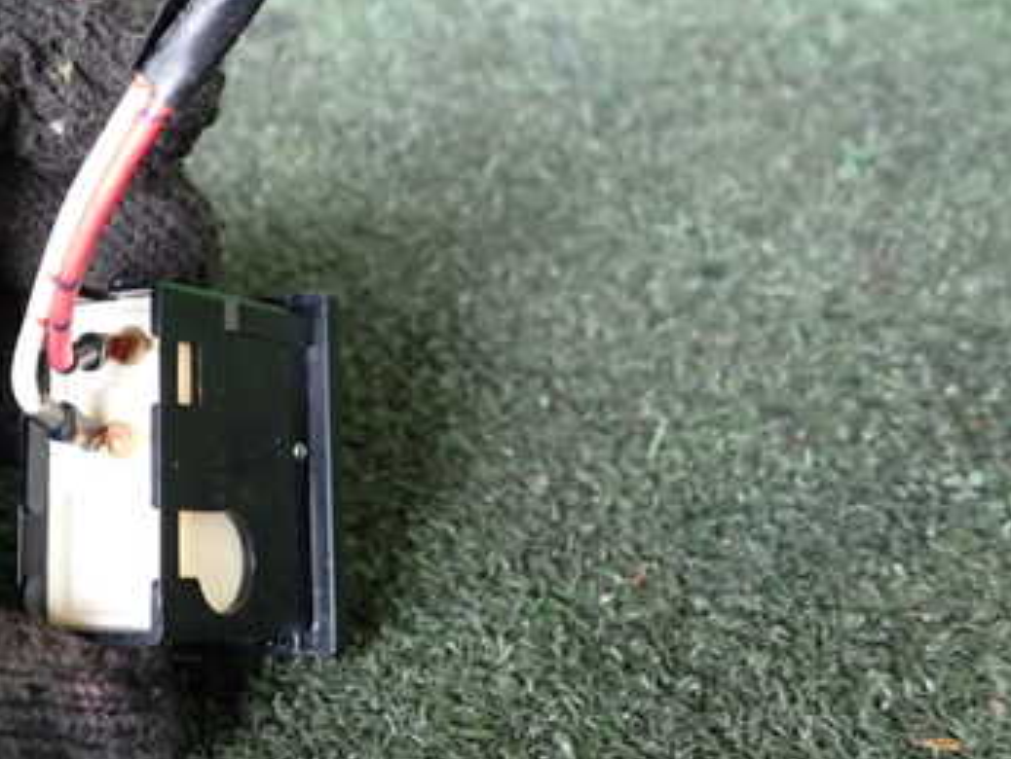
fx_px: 1520
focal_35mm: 52
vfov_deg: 27.7
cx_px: 167
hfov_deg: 35.3
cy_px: 204
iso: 200
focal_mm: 5.4
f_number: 2.3
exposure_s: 1/30
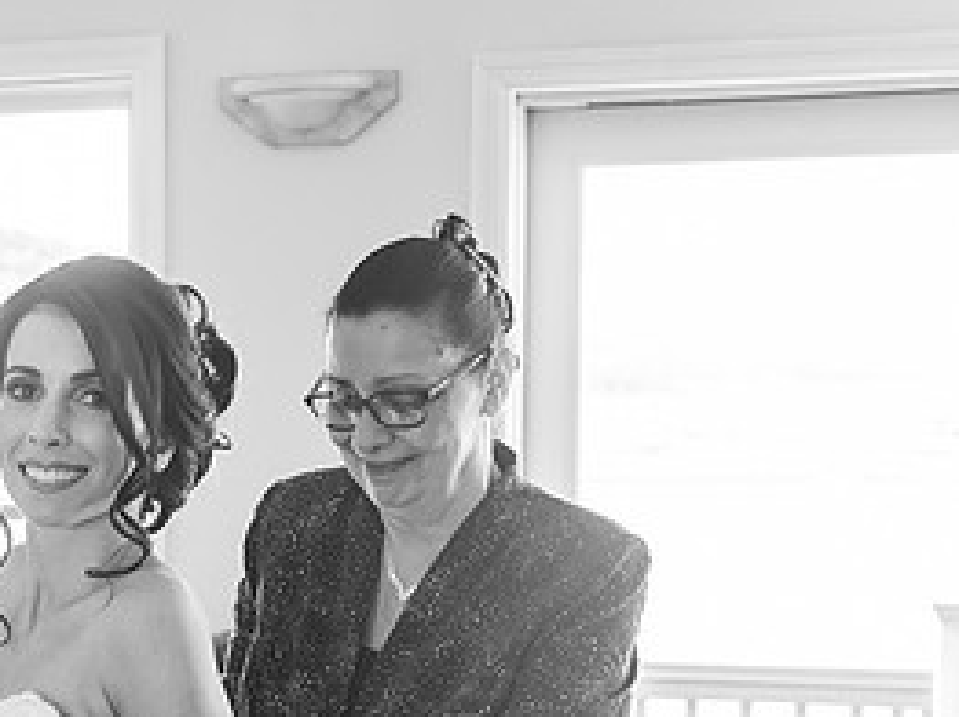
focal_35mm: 86
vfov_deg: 16.9
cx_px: -60
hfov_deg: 21.7
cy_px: 629
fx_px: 2380
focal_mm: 35
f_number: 3.2
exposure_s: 1/125
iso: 400
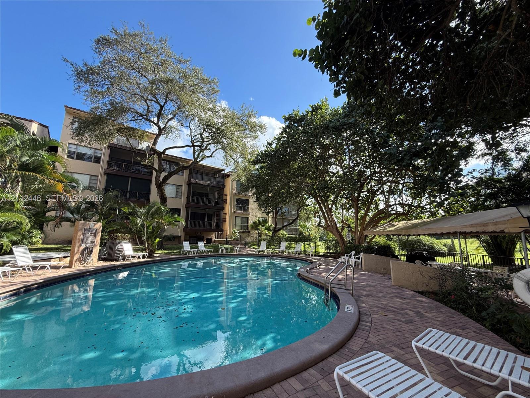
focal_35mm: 14
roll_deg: -0.6
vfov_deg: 85.7
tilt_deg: +10.5
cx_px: 265
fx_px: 214
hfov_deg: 102.1
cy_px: 199
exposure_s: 1/554
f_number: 2.2
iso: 64
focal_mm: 2.22
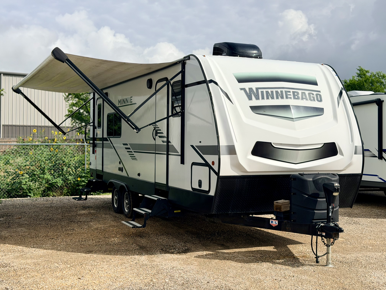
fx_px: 535
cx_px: 193
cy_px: 145
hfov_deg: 39.7
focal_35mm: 48
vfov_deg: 30.3
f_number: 1.78
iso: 64
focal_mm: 6.76
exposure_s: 1/9901
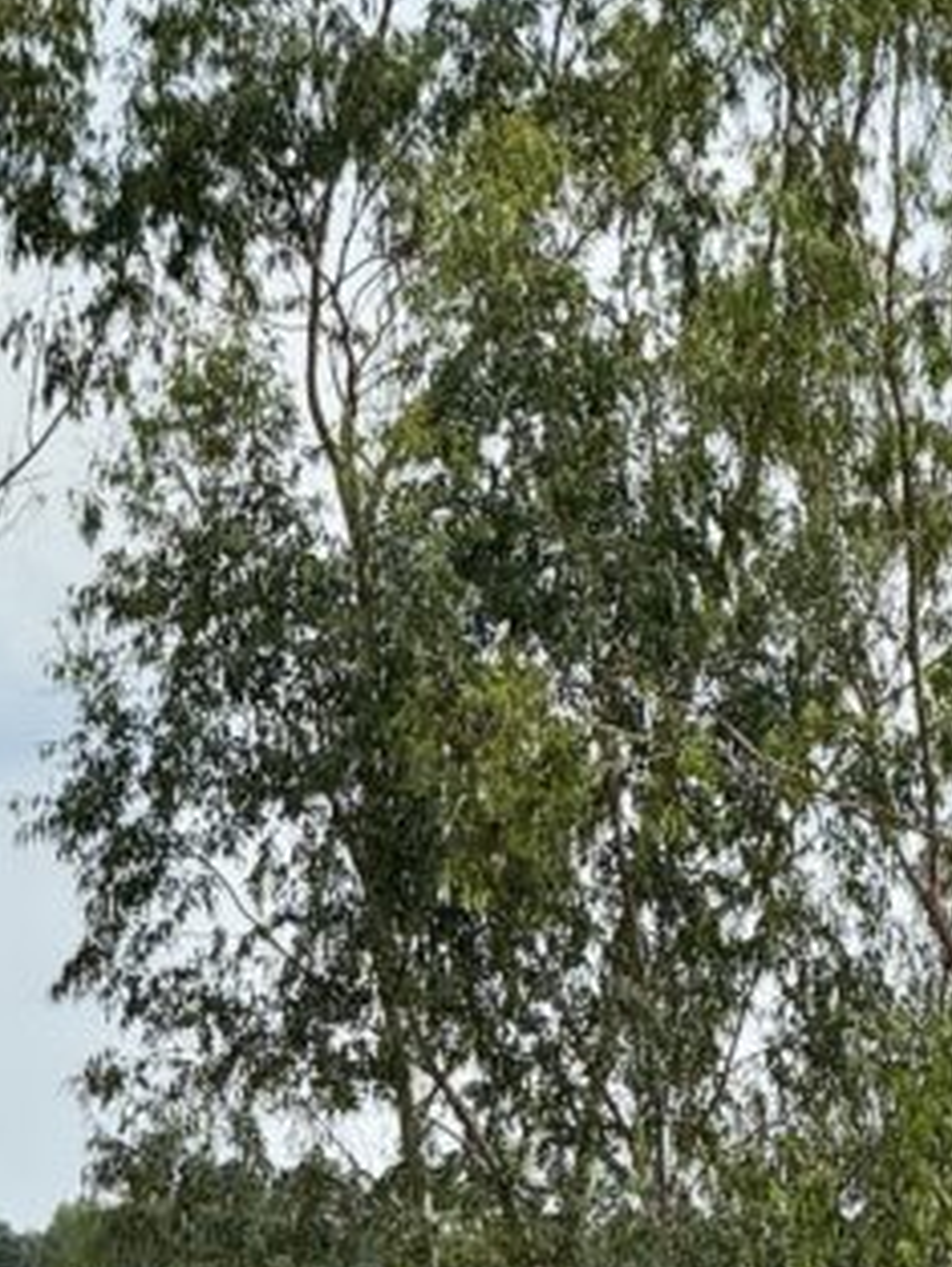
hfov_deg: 3.8
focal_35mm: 393
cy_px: 1457
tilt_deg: +2.0
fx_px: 14401
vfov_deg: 5.0
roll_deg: +0.5
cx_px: 571
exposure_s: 1/473
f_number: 2.8
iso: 50
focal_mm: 15.66
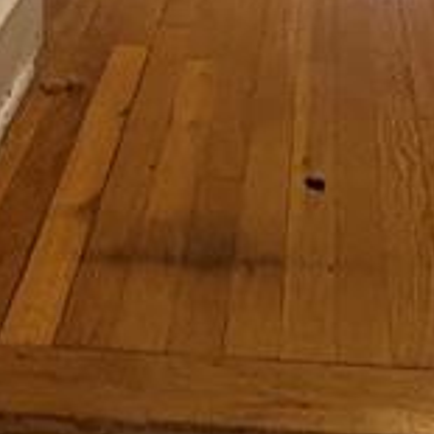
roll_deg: -0.1
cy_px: -507
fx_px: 1163
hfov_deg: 21.1
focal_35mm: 82
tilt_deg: +2.2
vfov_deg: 15.4
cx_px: 280
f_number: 2.2
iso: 500
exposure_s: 1/60
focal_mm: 2.22
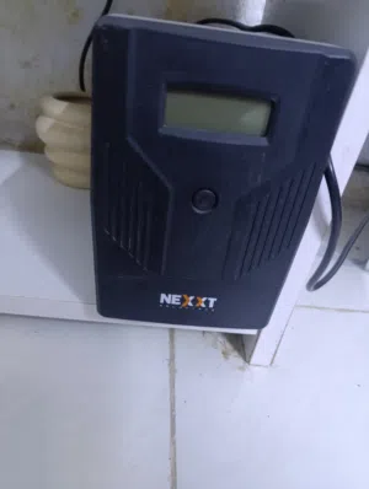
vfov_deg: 73.8
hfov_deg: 59.0
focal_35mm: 23
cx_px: 184
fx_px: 326
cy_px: 244
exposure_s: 1/25
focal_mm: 6.14
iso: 1600
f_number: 1.6
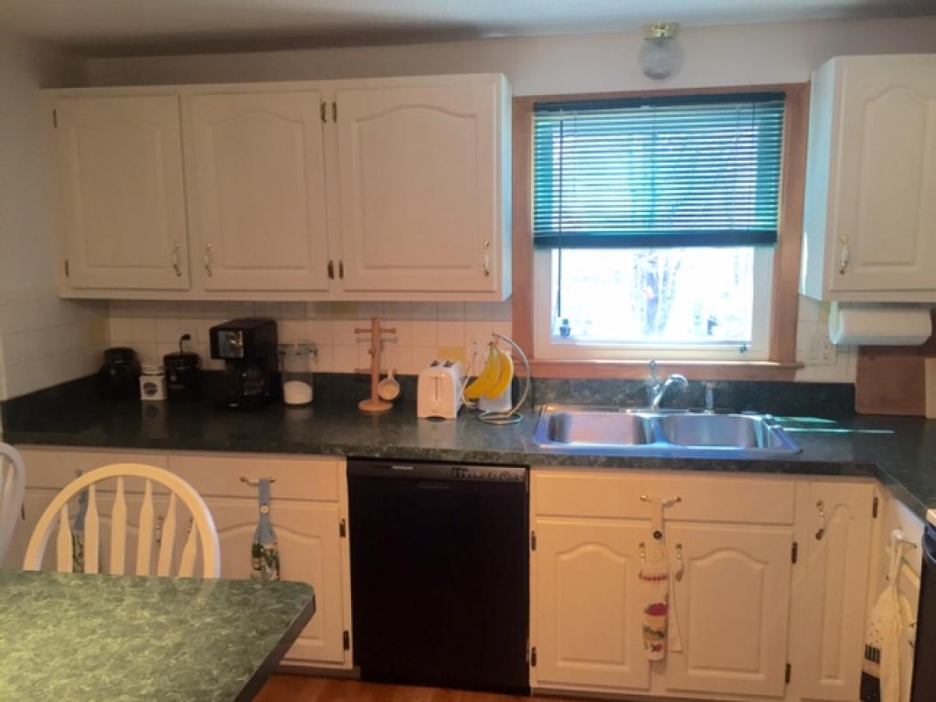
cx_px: 468
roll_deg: +1.8
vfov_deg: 48.2
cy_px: 351
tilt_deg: -8.2
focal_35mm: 29
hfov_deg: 61.7
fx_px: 784
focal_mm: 4.15
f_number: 2.2
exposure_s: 1/30
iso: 64
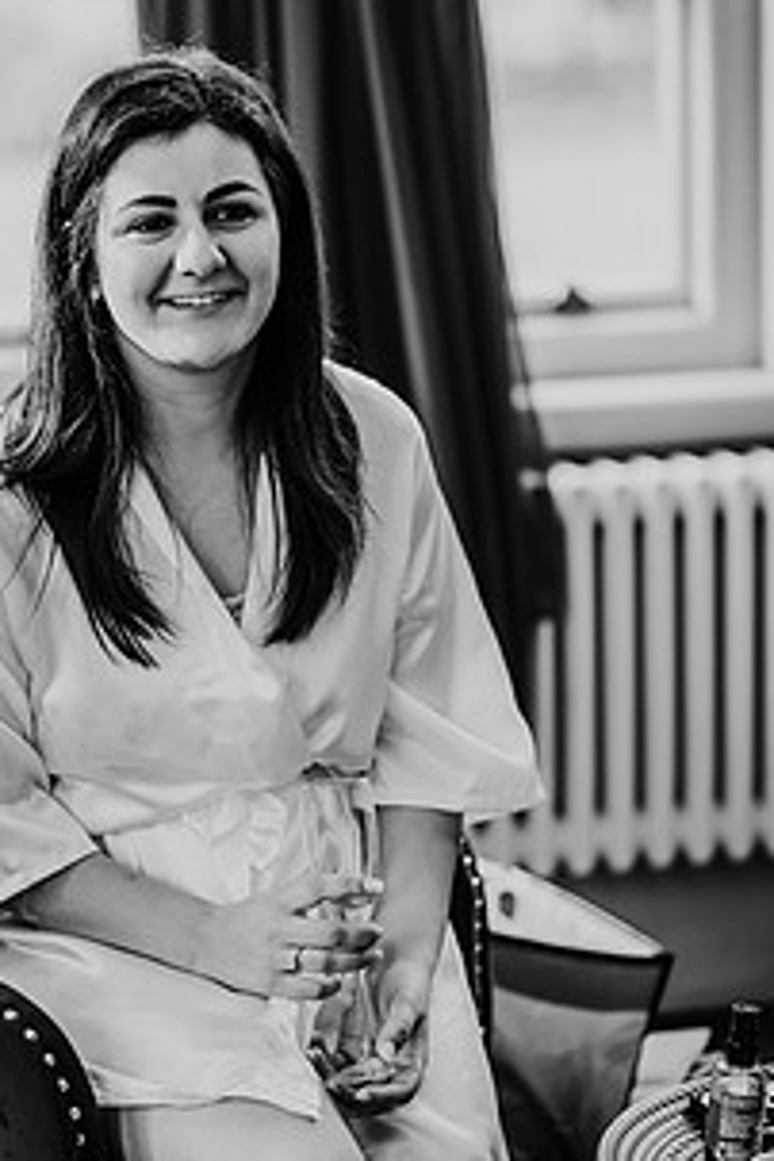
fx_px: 4063
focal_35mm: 126
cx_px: 228
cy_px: 502
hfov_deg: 10.9
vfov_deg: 16.3
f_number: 1.8
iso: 180
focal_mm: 85
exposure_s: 1/125
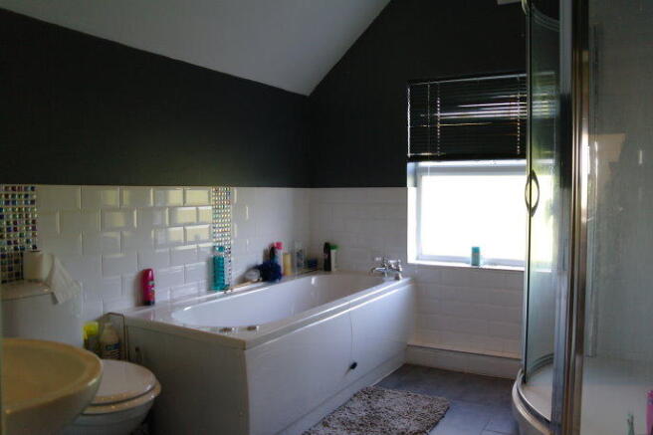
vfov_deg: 47.9
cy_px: 218
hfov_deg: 67.4
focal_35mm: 27
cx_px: 326
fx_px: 490
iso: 320
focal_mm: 18
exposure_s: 1/40
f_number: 3.5
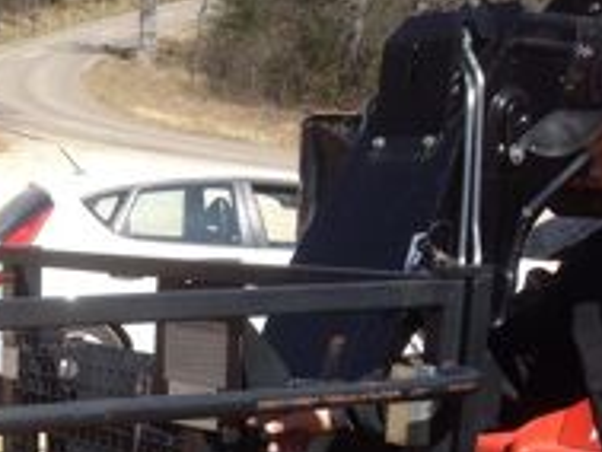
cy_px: 560
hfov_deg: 20.7
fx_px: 1549
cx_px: -99
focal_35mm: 89
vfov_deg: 15.9
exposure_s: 1/1381
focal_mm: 4.28
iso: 64
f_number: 2.4
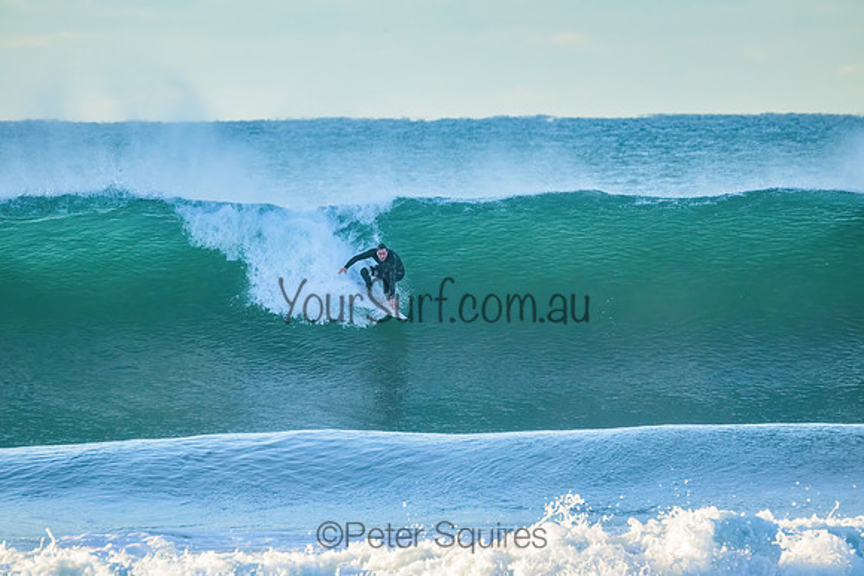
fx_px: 12722
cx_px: 432
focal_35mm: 530
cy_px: 288
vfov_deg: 2.6
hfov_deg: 3.9
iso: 5000
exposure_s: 1/1600
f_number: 11
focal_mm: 530
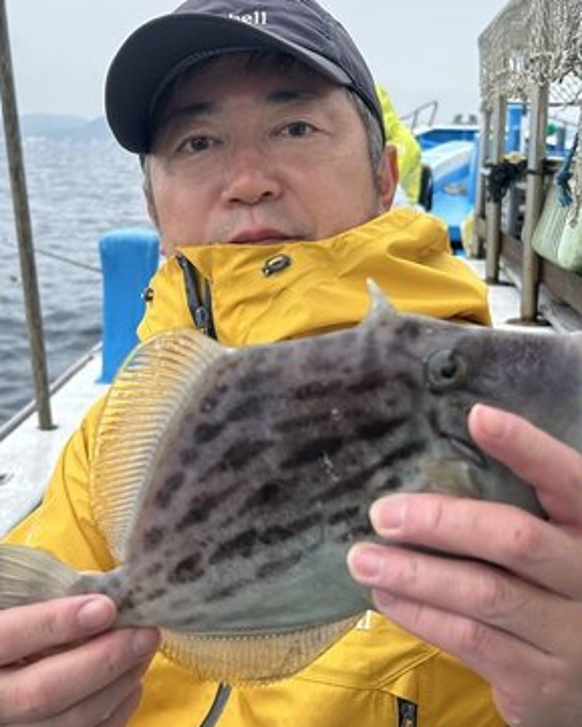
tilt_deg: -8.7
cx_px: 252
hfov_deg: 33.4
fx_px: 968
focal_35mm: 45
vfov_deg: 41.0
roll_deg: -2.0
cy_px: 302
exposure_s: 1/2045
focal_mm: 5.7
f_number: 1.5
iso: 50
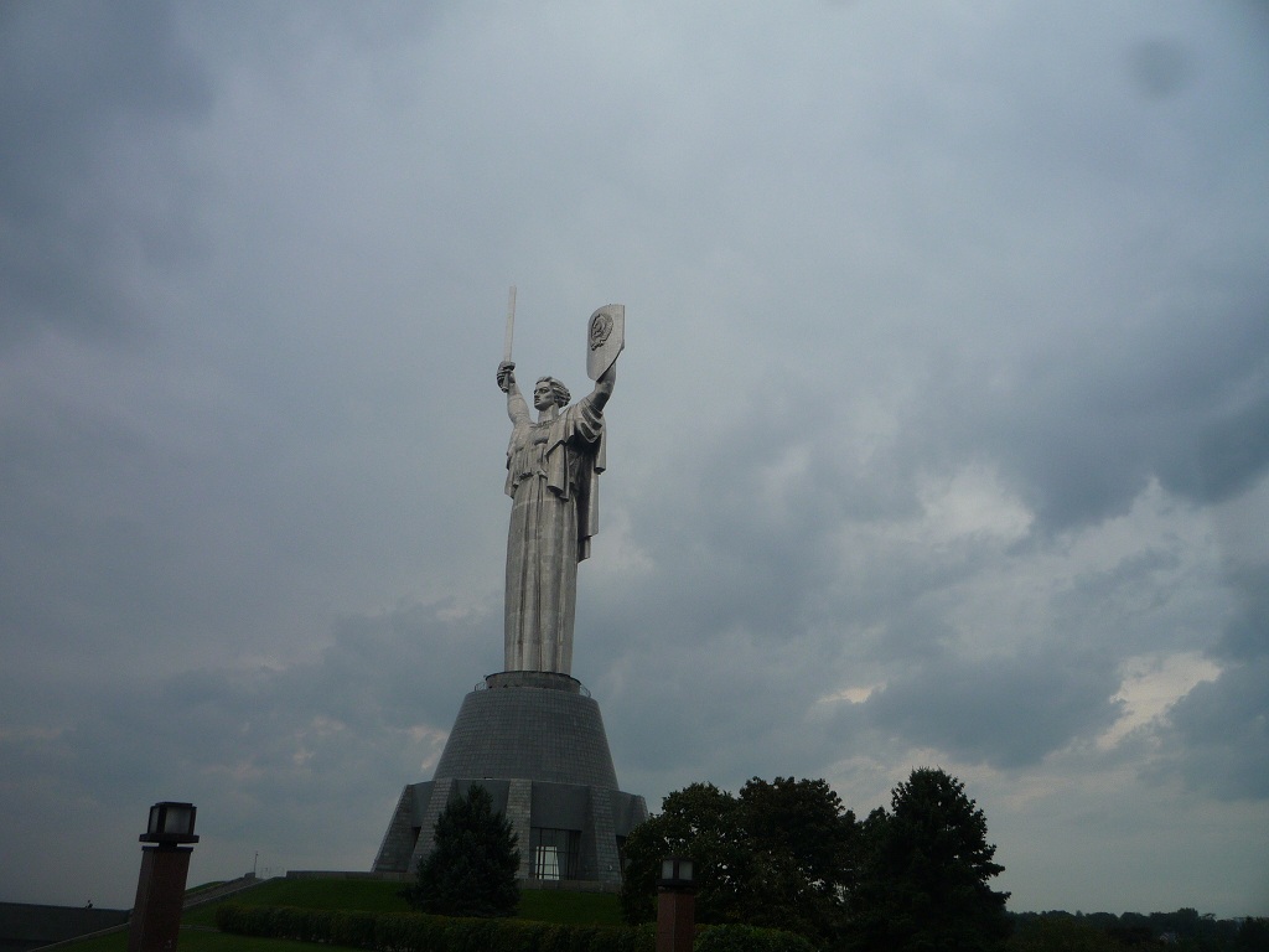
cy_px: 476
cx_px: 634
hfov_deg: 60.0
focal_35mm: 30
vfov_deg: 46.8
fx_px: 1100
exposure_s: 1/400
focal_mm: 5.2
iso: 100
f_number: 5.6
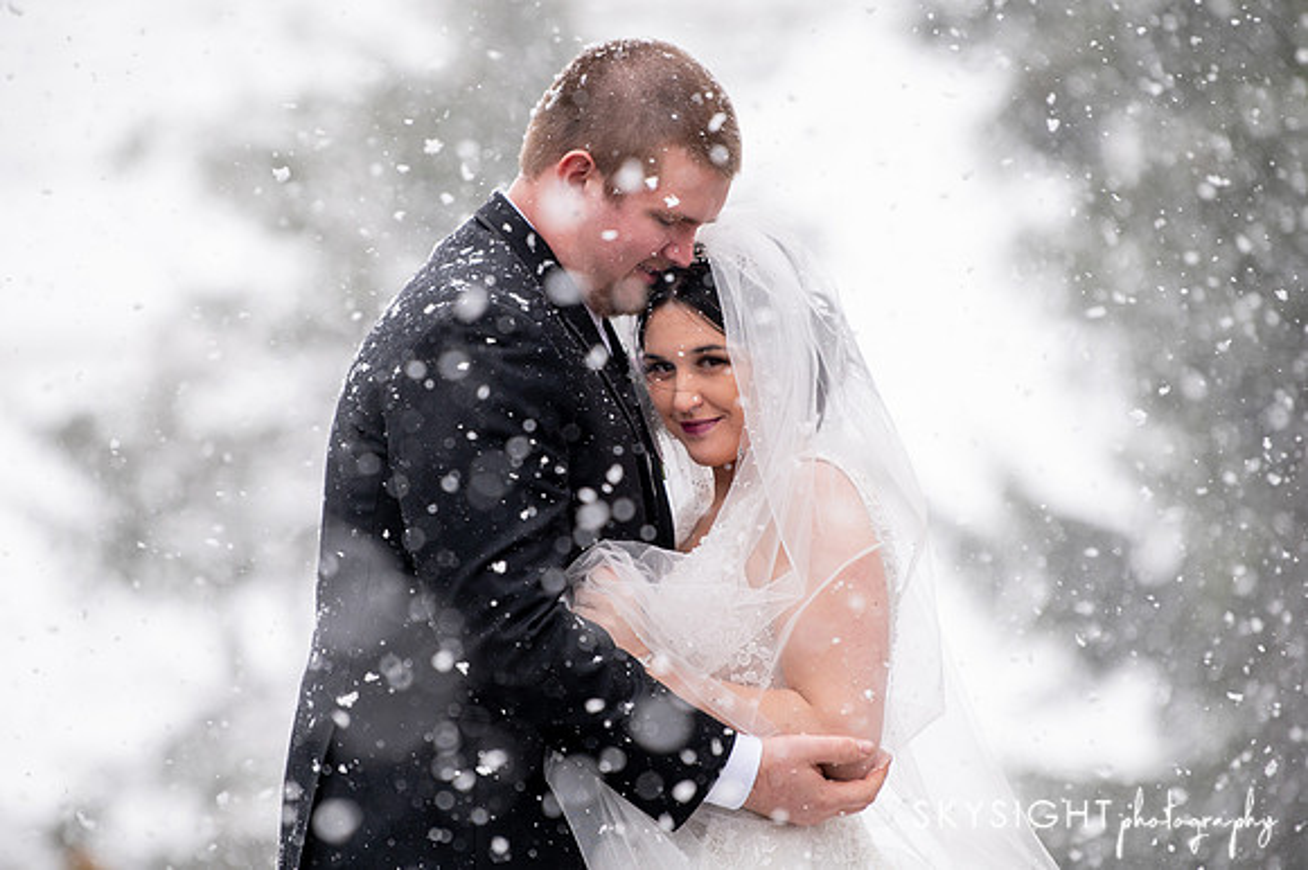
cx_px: 629
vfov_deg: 6.4
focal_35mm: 214
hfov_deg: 9.6
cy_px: 434
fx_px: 7758
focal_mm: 200
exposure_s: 1/1000
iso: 400
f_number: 3.5
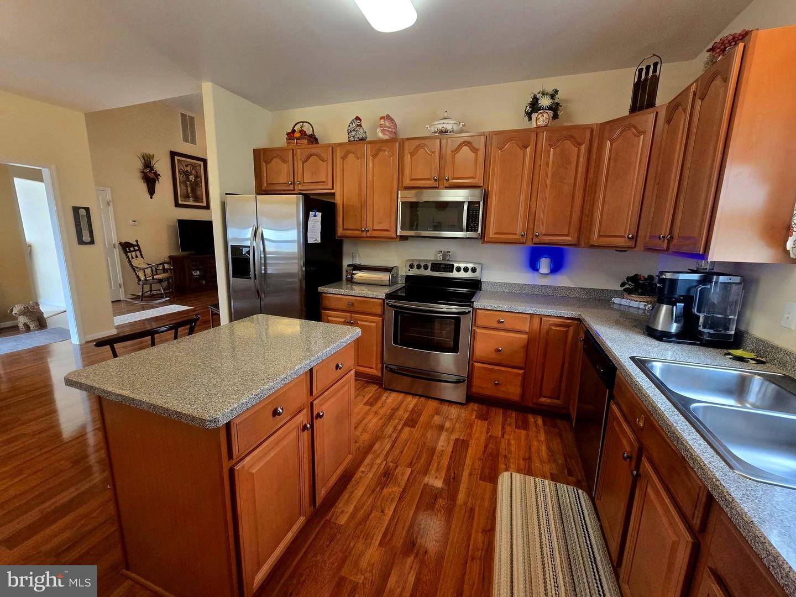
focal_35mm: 13
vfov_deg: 89.9
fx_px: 299
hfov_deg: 106.2
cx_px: 398
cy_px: 298
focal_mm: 2.2
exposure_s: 1/60
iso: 320
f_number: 2.2
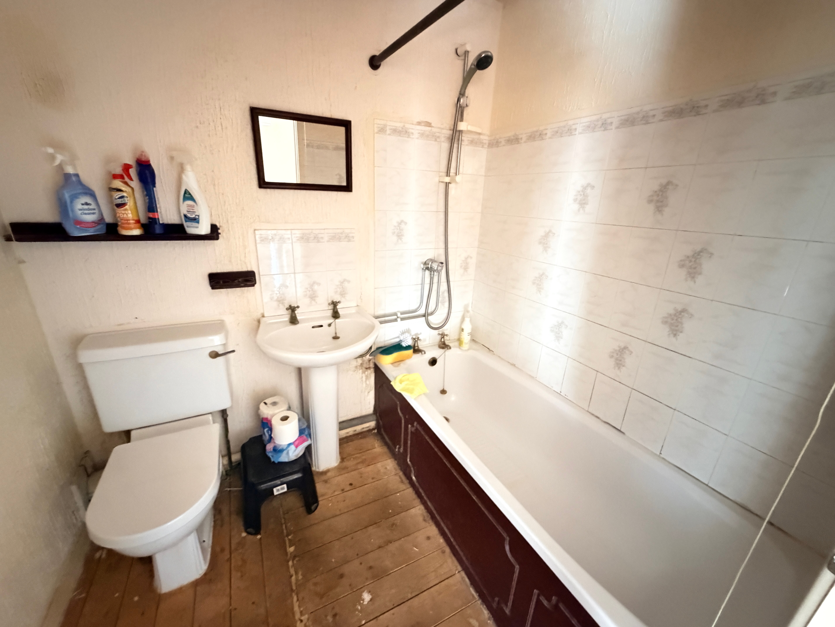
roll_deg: -2.3
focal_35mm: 14
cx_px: 418
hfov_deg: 102.1
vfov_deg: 85.7
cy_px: 314
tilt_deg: -19.7
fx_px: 338
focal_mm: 2.22
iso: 2500
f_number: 2.2
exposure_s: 1/30
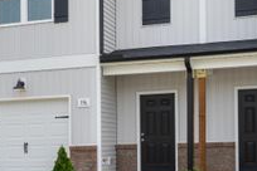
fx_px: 543
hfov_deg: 26.1
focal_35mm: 76
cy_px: 50
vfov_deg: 17.9
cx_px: 44
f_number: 8
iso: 100
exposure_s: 1/160
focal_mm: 31
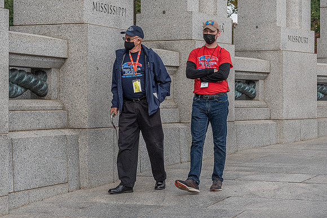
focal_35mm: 99
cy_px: 96
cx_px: 153
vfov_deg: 13.9
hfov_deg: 20.7
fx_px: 897
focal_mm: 70
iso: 500
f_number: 6.3
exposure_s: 1/640
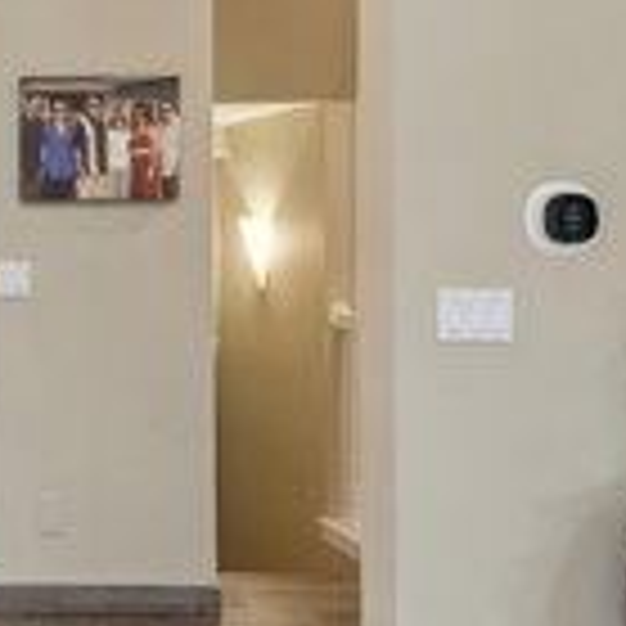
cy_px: 198
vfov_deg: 35.6
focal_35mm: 47
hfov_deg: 28.6
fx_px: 962
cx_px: -212
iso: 200
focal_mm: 16
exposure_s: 1/8
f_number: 9.5
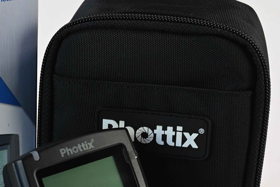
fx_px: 925
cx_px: 50
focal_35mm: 119
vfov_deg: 11.4
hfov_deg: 17.1
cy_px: 192
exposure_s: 1/200
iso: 2000
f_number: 9
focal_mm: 48
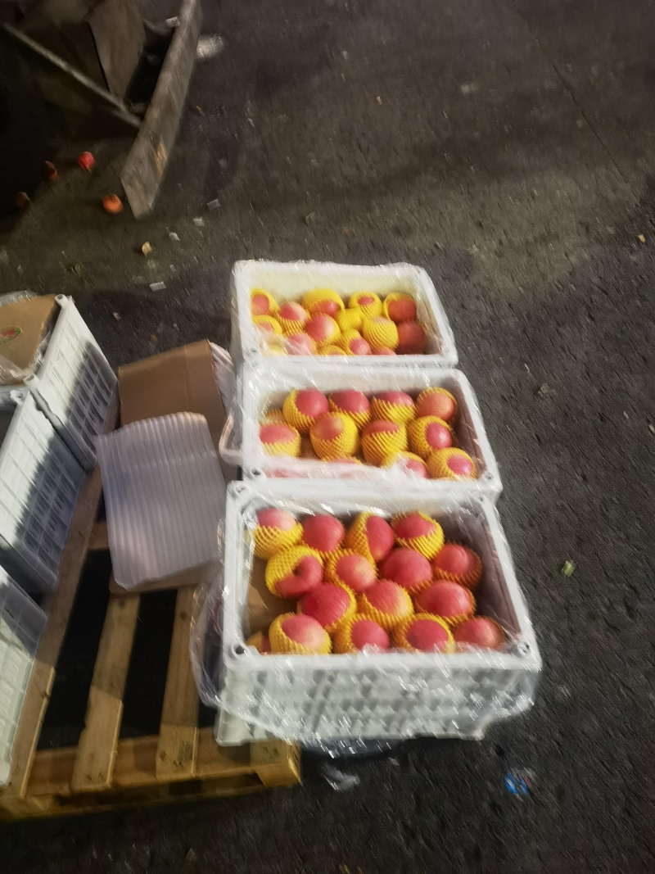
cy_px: 437
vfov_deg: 65.3
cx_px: 328
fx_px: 681
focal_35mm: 27
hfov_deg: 51.3
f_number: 1.9
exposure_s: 1/20
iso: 1000
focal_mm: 6.67
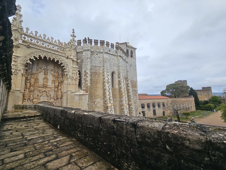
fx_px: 85
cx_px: 113
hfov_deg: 106.2
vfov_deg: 89.9
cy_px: 85
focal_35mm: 13
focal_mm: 2.2
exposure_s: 1/2346
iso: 50
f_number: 2.2
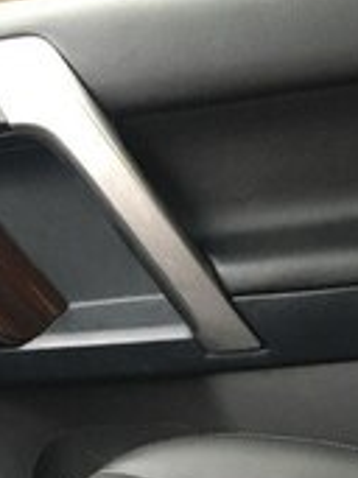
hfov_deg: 17.1
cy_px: 604
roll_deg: +10.4
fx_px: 1160
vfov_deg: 21.3
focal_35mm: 84
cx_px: 378
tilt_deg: -33.7
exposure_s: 1/33
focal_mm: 4.15
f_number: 2.2
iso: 200
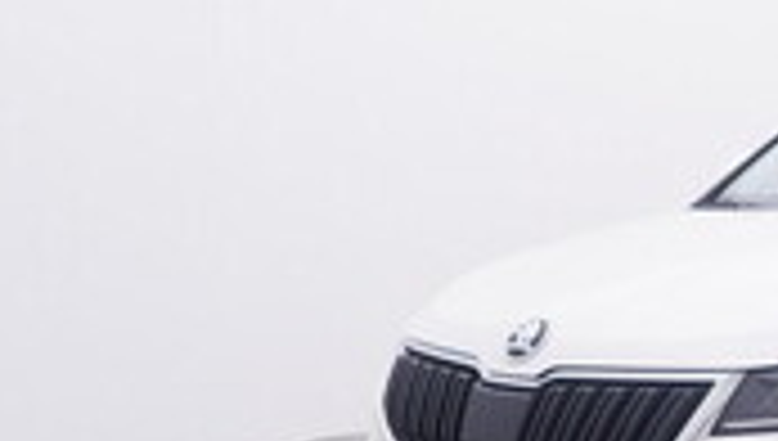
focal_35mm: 75
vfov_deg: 16.2
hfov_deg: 24.7
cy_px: 344
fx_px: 1543
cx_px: 1010
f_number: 5
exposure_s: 1/80
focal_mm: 15
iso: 200
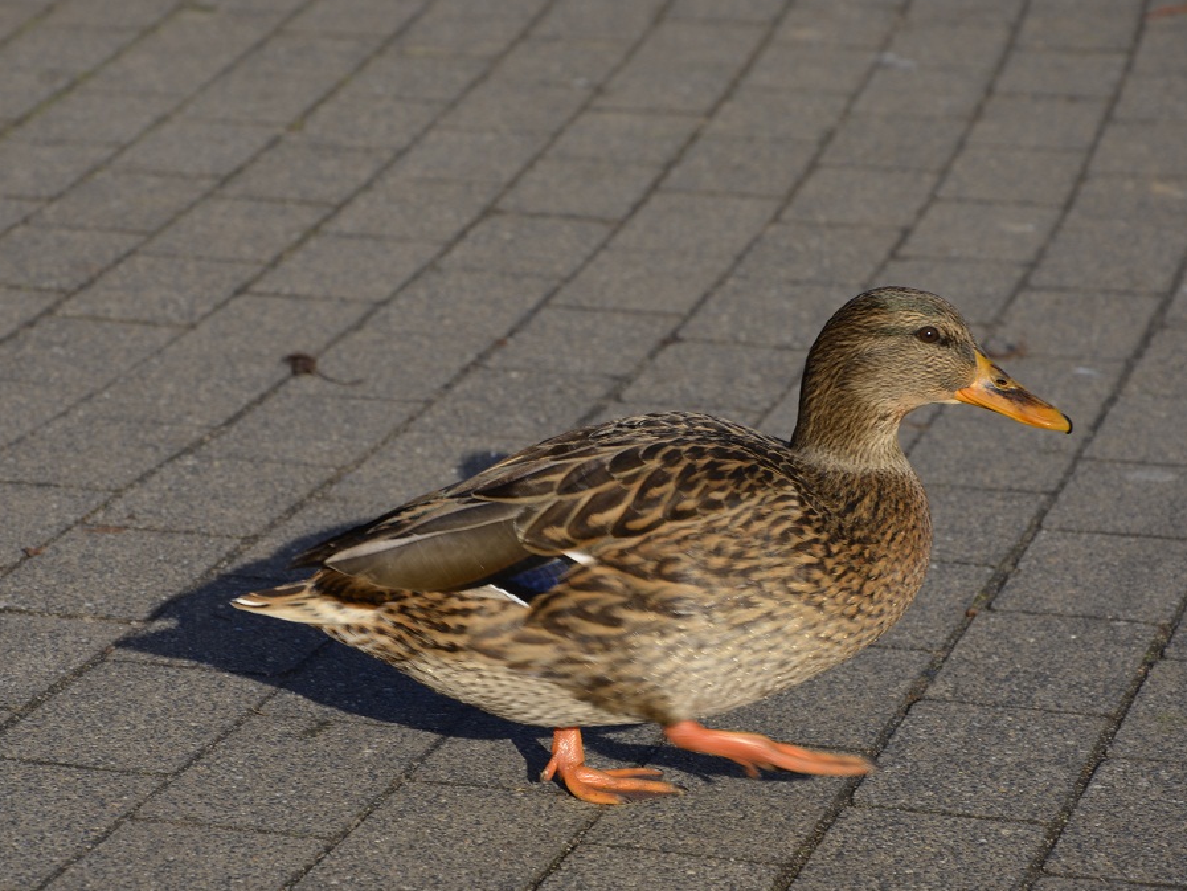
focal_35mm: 173
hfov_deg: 11.5
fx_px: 5918
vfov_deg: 8.6
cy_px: 445
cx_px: 528
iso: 110
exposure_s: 1/250
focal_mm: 105
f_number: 8
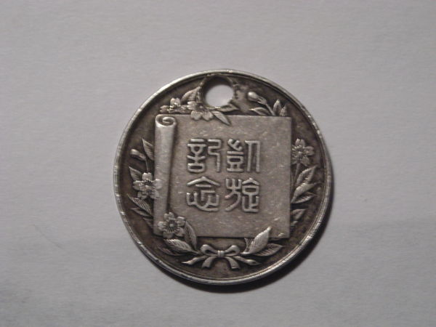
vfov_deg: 12.8
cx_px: 218
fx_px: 1461
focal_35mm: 116
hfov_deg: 17.0
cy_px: 164
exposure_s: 1/12.8
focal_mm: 19.2
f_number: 5.3
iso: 200
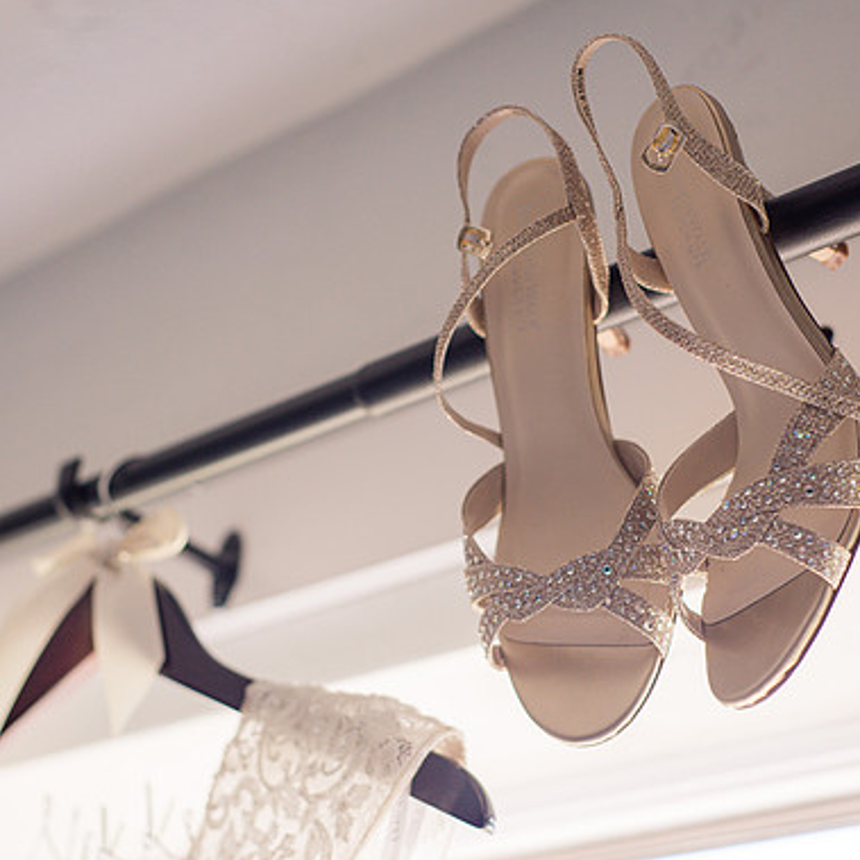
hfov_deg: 26.5
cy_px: 430
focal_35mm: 65
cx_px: 404
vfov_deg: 26.5
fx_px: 1827
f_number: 2.8
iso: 500
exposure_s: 1/500
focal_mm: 50
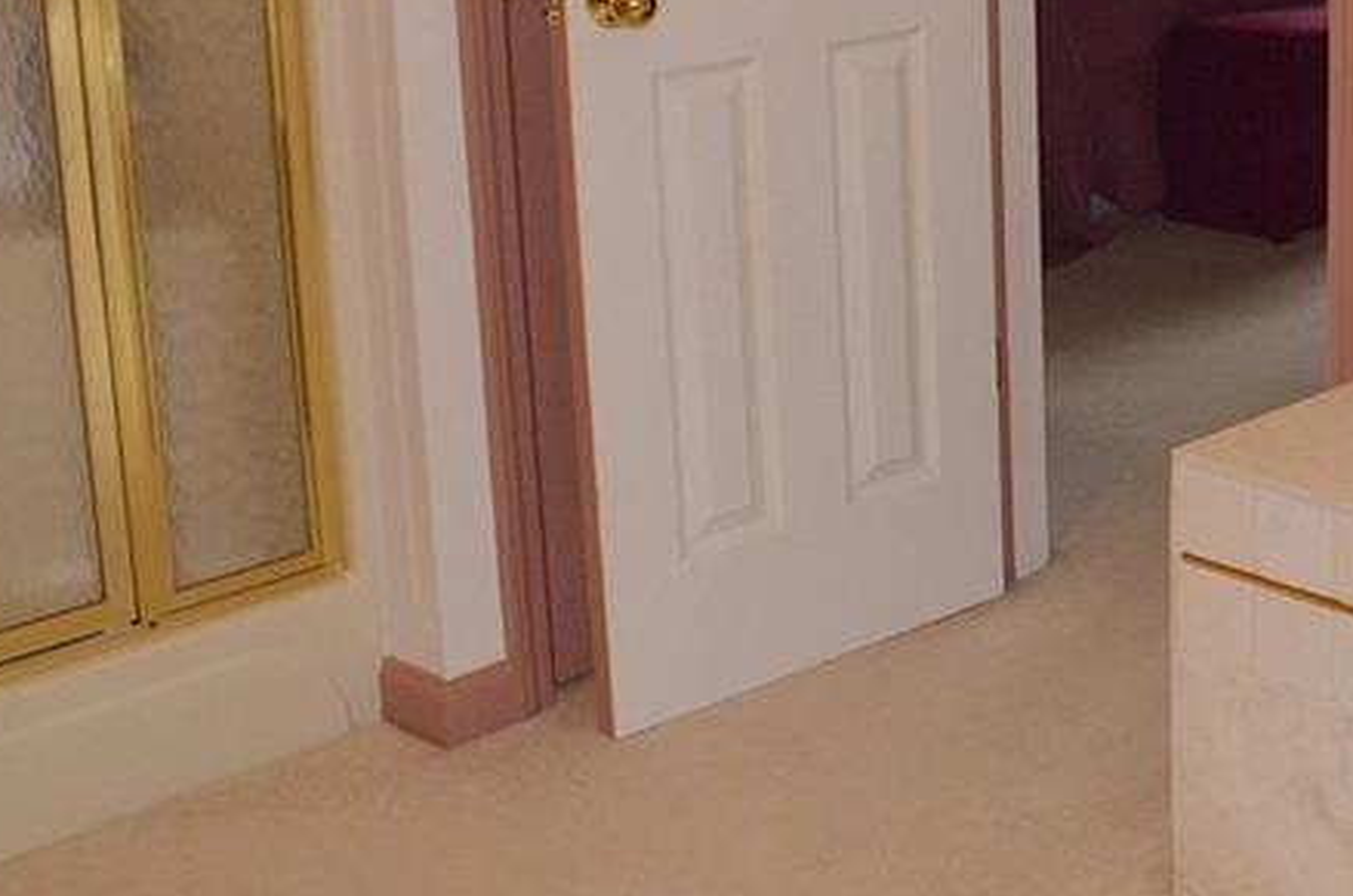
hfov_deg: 29.0
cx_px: 1482
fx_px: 2363
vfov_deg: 21.0
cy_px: 74
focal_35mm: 63
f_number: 10
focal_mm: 18
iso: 1600
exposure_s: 1/50
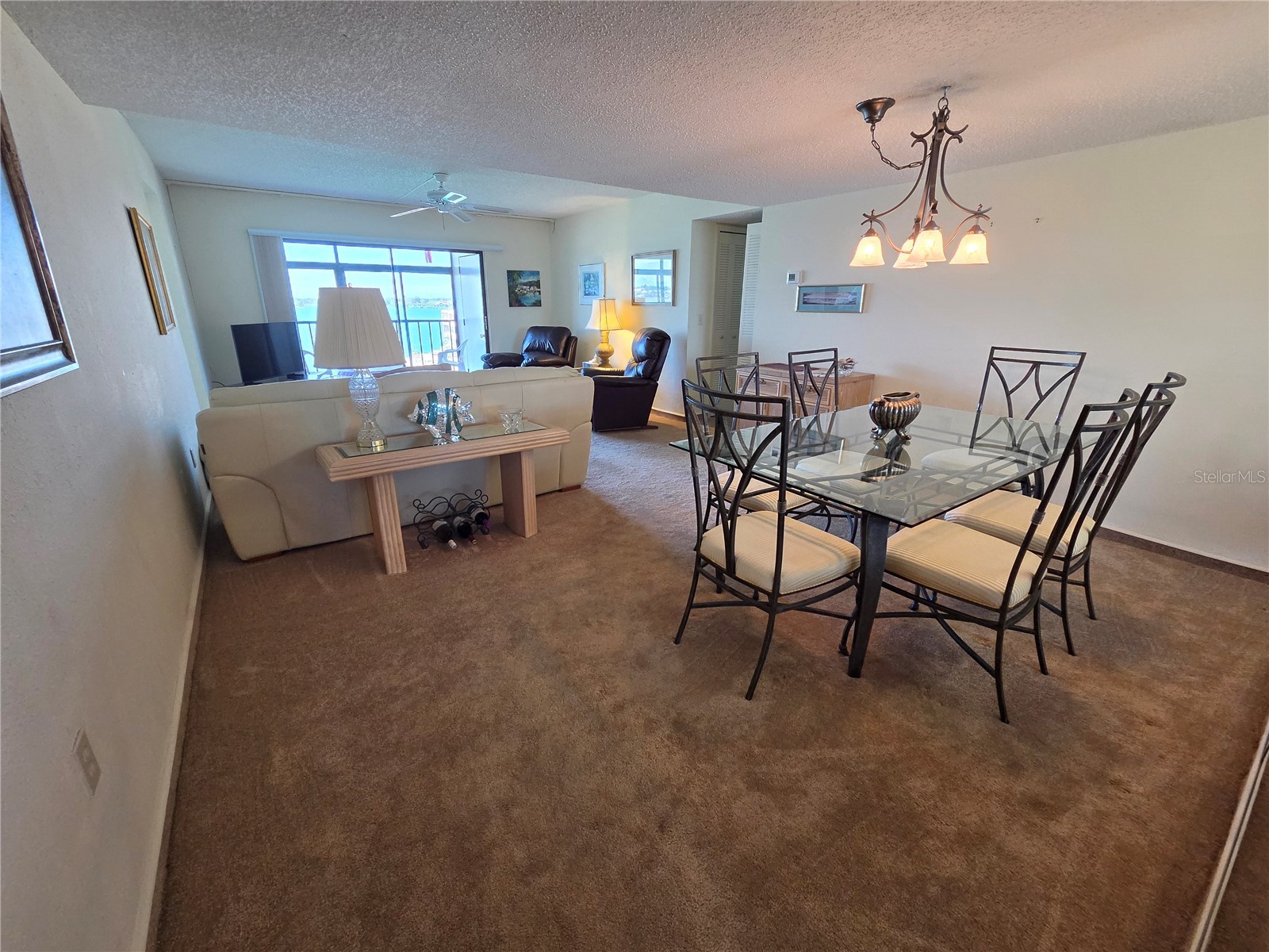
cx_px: 634
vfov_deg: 89.9
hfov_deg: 106.2
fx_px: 477
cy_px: 476
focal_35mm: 13
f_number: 2.2
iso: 250
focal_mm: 2.2
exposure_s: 1/120
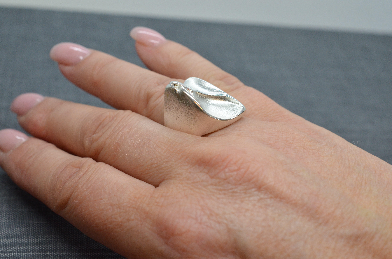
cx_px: 196
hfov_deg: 33.5
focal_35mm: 60
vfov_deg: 22.5
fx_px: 652
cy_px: 130
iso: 1000
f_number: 9
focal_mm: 40
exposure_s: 1/250
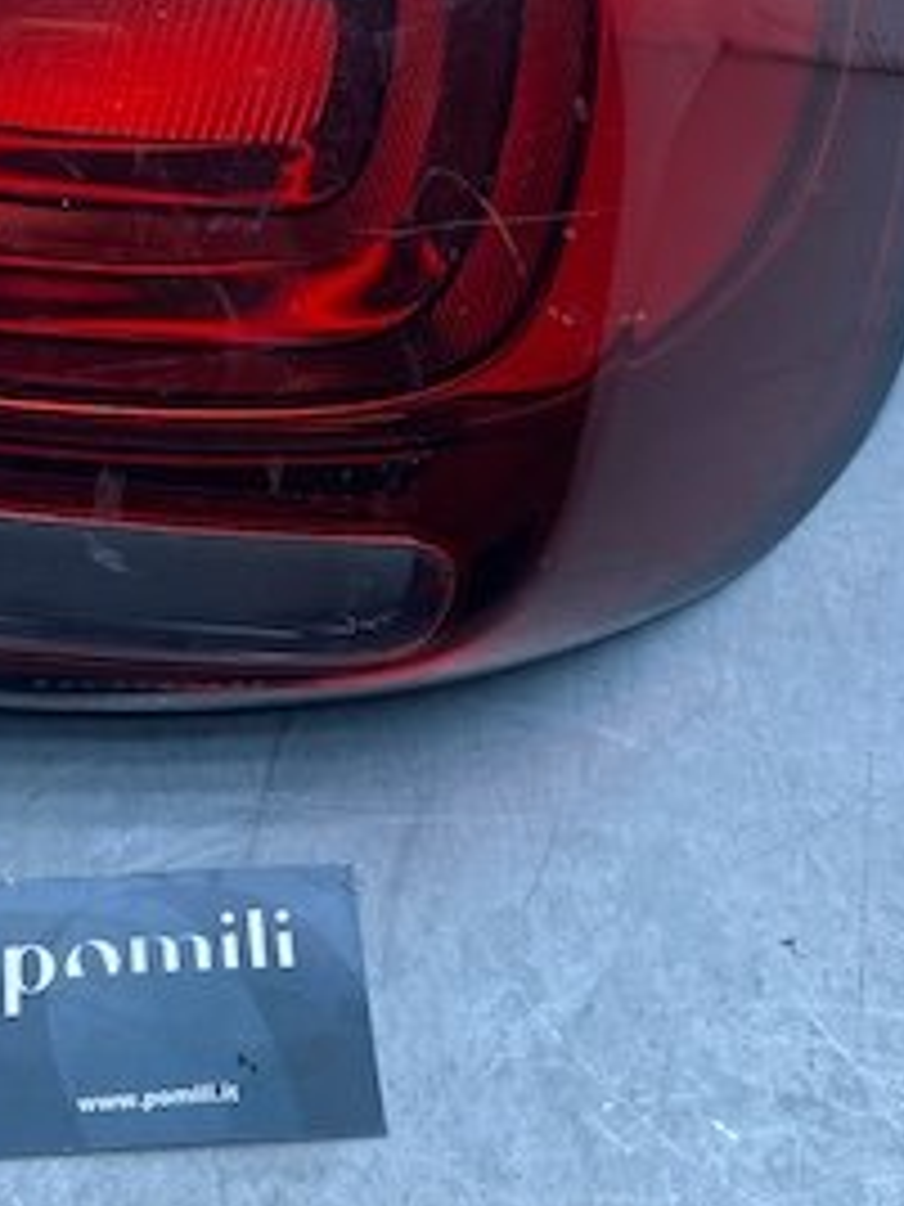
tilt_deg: -43.4
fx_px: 2159
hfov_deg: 23.3
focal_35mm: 62
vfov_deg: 30.5
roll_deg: -1.1
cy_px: 248
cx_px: 166
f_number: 1.8
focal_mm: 4.25
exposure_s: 1/529
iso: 32
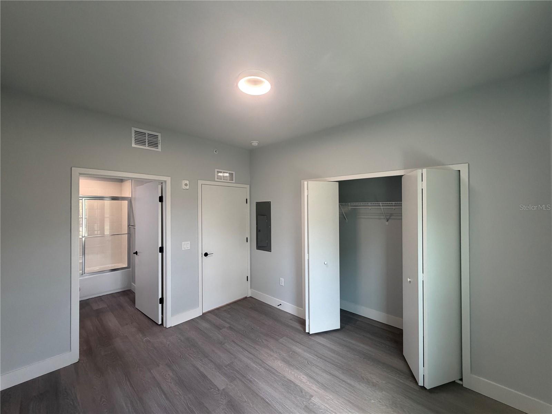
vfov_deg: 85.7
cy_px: 207
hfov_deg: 102.1
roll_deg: +0.2
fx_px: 223
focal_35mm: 14
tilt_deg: +0.2
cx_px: 276
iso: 200
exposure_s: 1/120
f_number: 2.2
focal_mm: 2.22
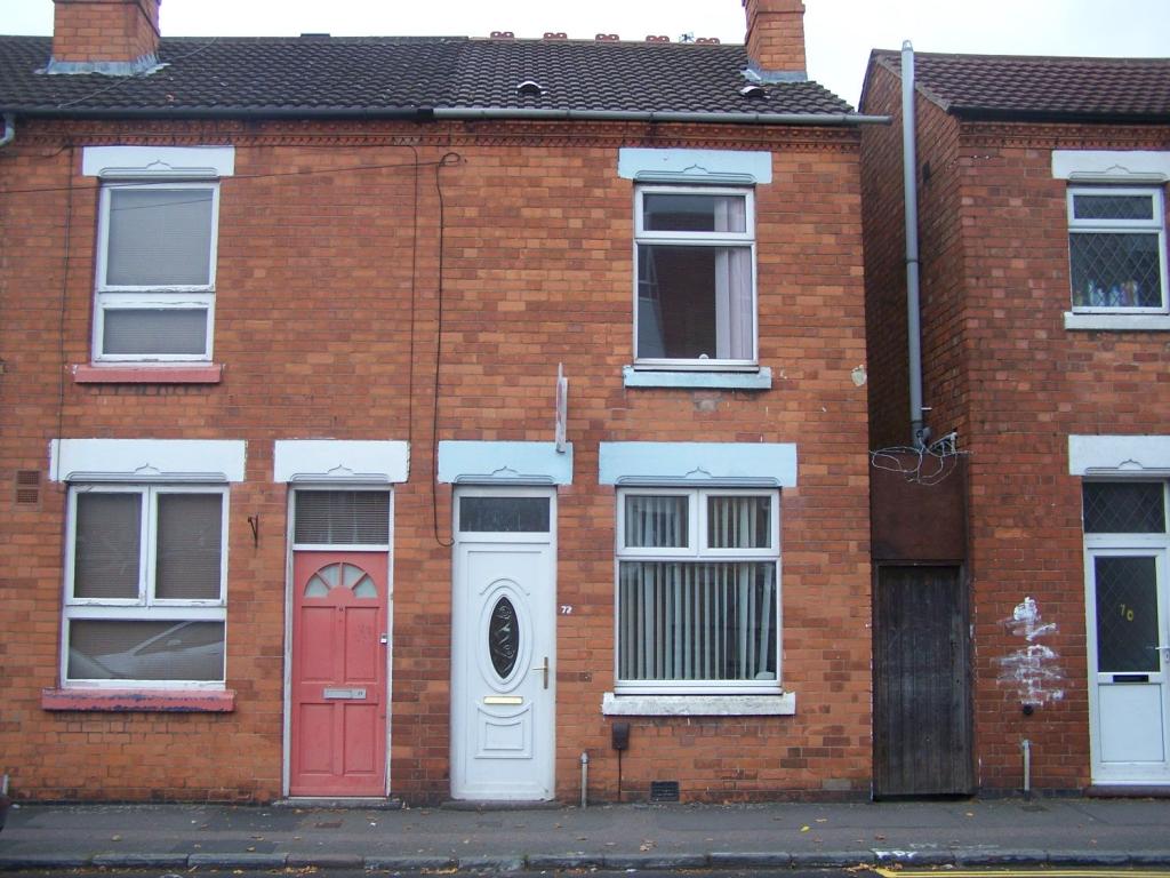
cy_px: 439
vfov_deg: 37.7
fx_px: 1284
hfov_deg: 49.0
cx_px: 585
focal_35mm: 38
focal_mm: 6.3
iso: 80
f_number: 2.8
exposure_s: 1/160
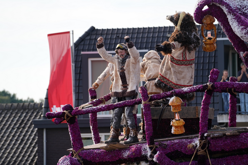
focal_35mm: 186
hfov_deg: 11.1
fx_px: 1281
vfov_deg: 7.4
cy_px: 82
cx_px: 124
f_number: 4
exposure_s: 1/2500
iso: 500
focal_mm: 186
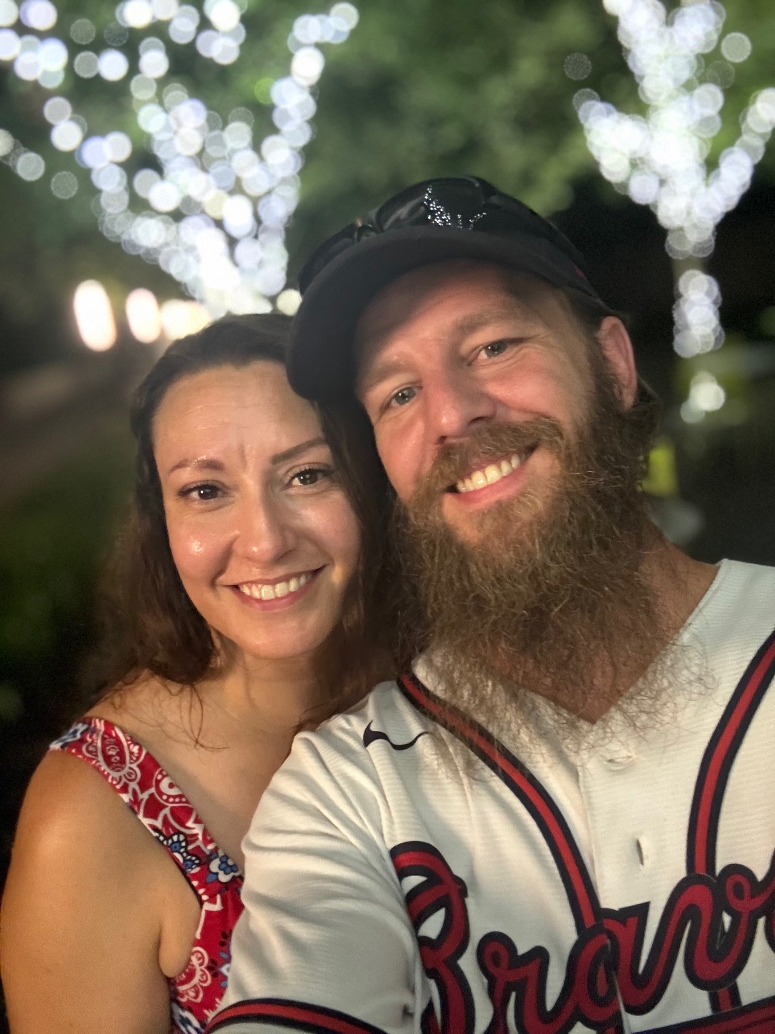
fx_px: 896
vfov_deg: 60.0
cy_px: 517
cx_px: 388
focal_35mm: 30
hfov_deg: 46.8
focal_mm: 2.69
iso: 500
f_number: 1.9
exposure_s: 1/24
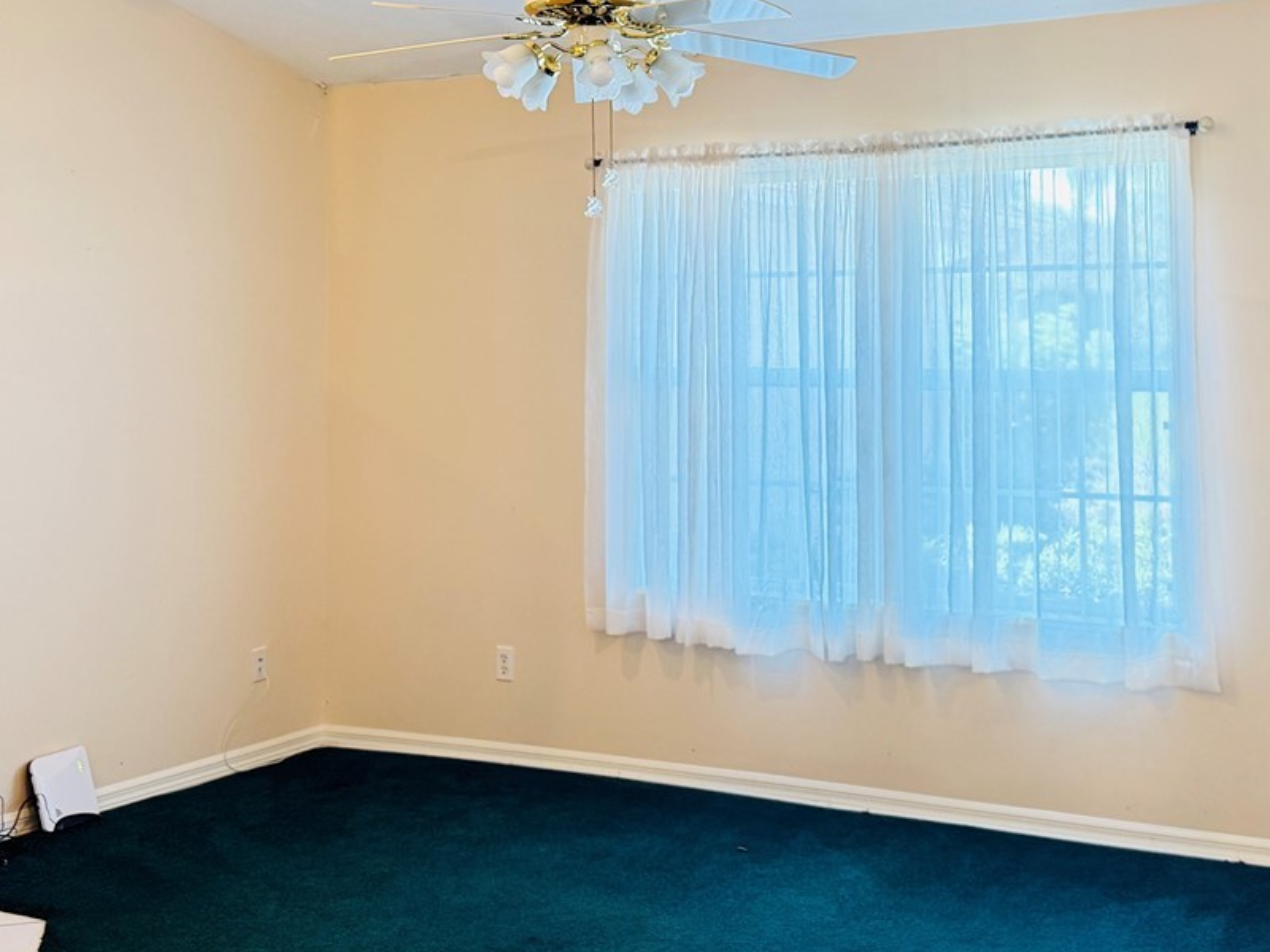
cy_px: 290
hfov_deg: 39.5
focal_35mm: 48
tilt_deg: +2.4
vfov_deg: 30.0
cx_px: 749
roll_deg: +0.1
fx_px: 1761
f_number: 1.78
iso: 250
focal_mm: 6.76
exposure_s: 1/60
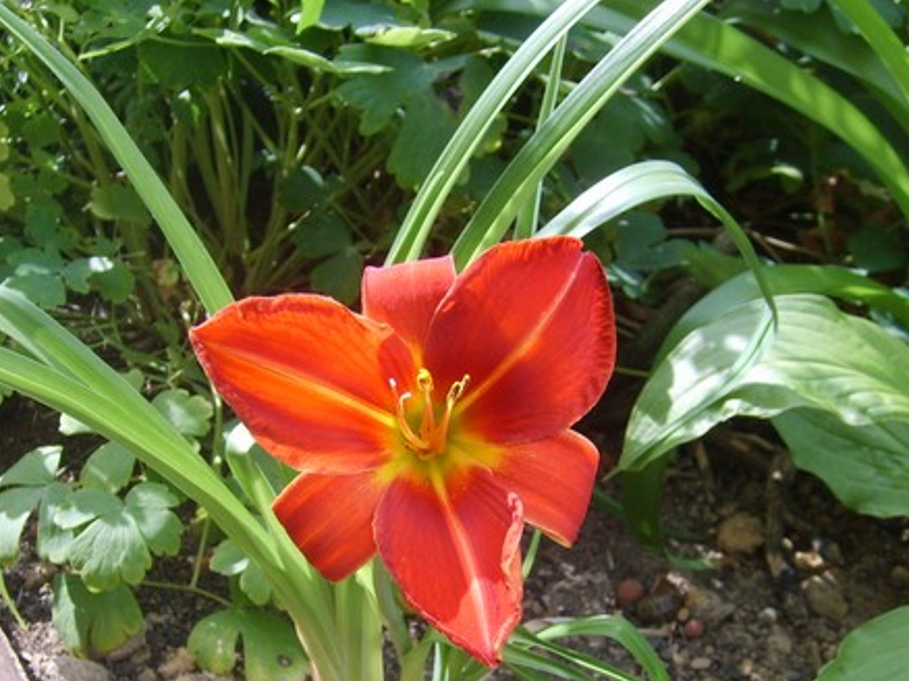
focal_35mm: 48
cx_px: 430
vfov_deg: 30.0
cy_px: 463
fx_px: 1260
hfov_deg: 39.7
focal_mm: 5.8
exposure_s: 1/250
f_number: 2.8
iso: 50
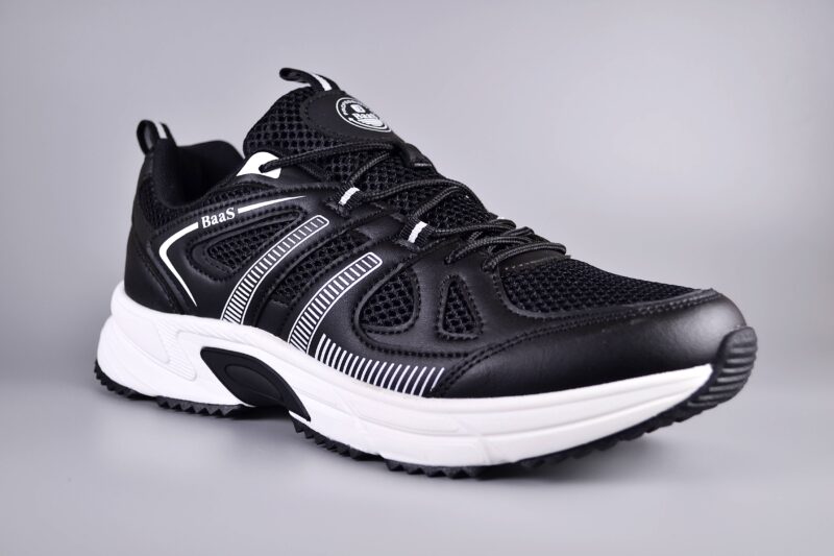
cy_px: 278
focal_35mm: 48
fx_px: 1112
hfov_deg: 41.1
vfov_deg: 28.1
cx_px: 417
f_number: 4.8
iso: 100
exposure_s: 1/80
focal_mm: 32
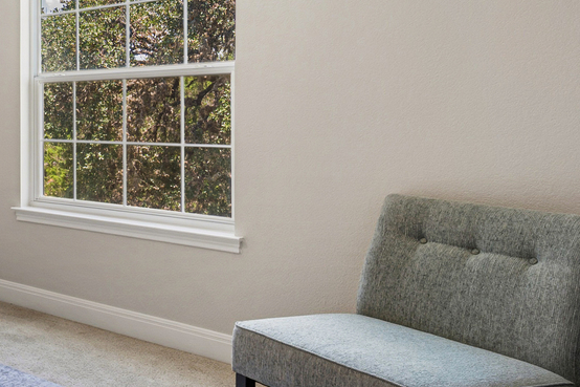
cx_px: -153
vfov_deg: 32.4
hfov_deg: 34.9
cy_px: 142
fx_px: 660
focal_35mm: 41
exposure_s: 1/5
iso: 400
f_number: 9
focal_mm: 14
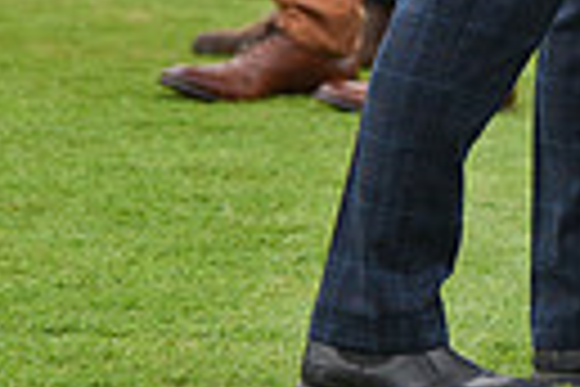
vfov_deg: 2.0
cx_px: 1214
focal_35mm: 674
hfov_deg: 3.0
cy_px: -403
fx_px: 10858
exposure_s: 1/1600
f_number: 4.5
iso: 640
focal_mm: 150
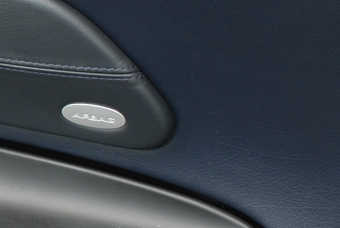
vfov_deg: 7.3
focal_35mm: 188
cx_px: -203
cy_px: 86
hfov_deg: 10.5
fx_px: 1780
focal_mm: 31
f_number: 5.6
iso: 200
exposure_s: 1/125
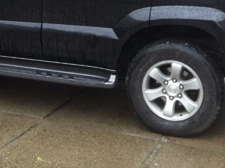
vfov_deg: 16.9
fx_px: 545
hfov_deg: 23.3
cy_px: -25
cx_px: 83
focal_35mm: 84
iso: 80
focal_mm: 3.85
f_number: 2.8
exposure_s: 1/40
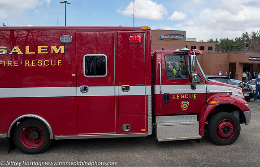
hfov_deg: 64.4
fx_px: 205
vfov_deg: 44.4
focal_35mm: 29
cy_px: 82
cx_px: 150
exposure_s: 1/2500
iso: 500
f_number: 5.6
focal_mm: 16
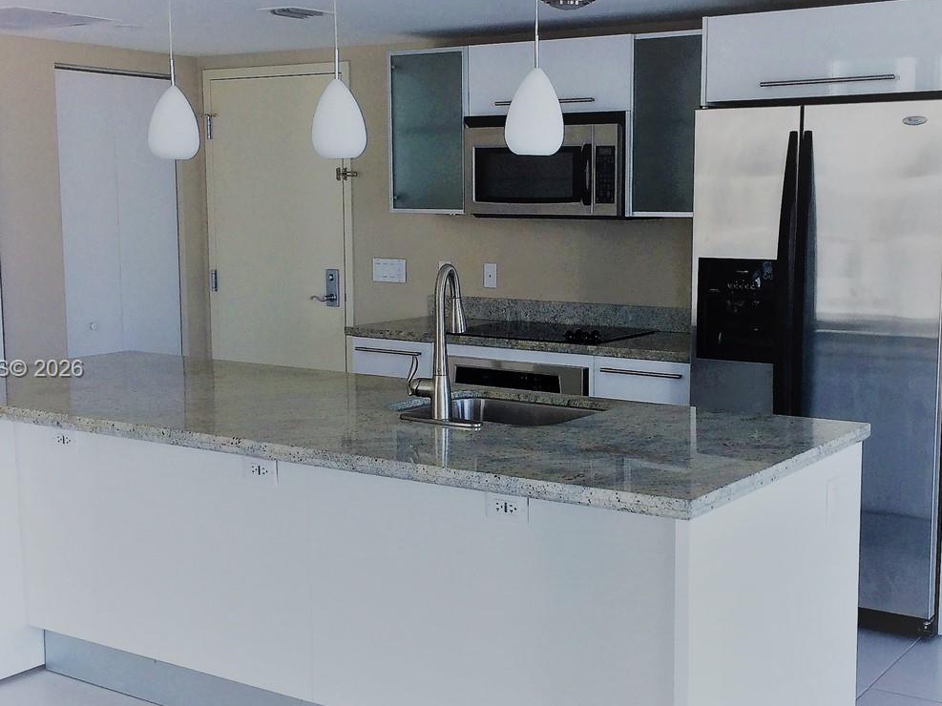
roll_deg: +0.1
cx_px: 550
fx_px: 1279
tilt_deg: -9.2
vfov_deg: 30.9
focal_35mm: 47
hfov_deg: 40.3
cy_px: 370
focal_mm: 4.15
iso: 32
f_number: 2.2
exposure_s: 1/60
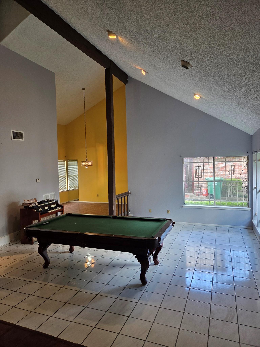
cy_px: 174
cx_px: 130
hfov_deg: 58.9
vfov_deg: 73.9
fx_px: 230
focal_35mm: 23
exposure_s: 1/120
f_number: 1.8
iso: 160
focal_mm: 5.4
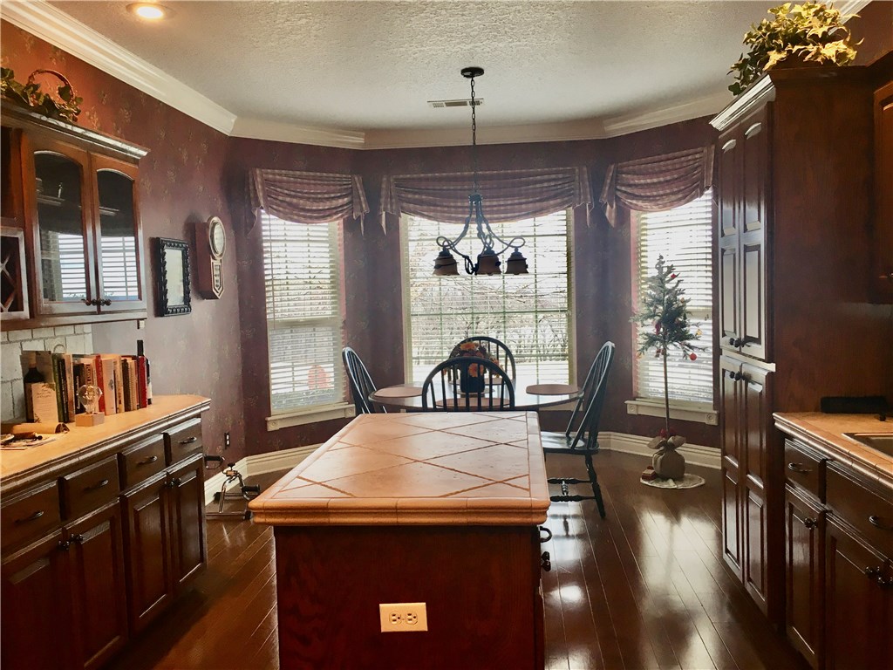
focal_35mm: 29
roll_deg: +1.2
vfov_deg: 48.2
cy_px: 335
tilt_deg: -4.1
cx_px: 446
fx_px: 748
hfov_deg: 61.7
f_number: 2.2
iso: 50
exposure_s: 1/30
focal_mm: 4.15
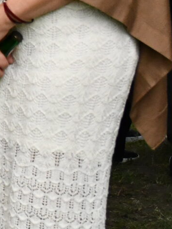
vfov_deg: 8.9
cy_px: -6
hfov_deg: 6.1
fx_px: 1470
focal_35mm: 222
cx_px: -395
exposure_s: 1/2500
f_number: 4
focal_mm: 29
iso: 1600
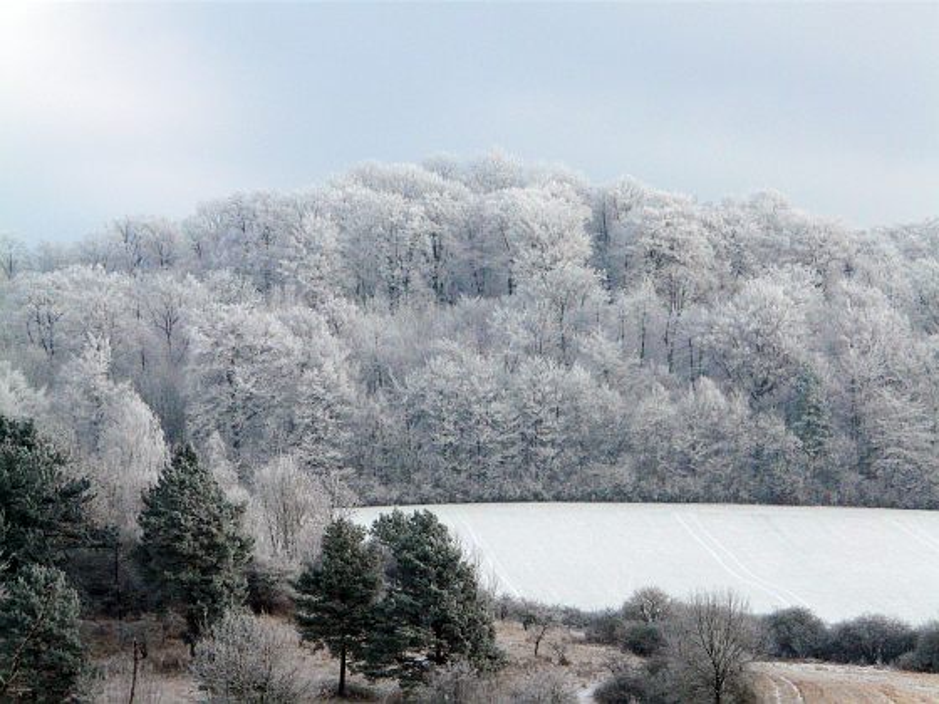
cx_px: 470
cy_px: 352
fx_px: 6483
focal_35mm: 239
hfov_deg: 8.3
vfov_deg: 6.2
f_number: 5.6
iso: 100
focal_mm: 39.3
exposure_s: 1/400
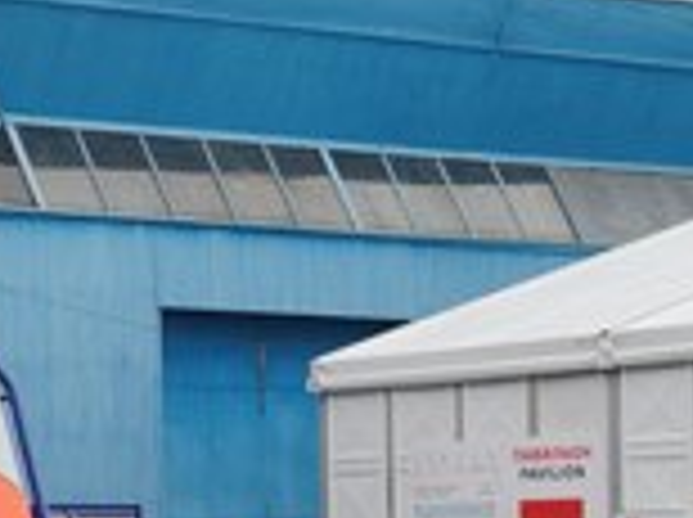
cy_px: 396
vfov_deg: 10.9
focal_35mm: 135
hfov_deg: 13.3
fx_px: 2698
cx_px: -526
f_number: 8
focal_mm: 18
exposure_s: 1/125
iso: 100
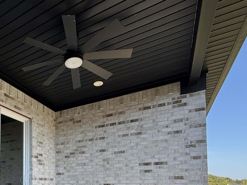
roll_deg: +0.5
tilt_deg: +3.2
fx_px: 193
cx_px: 45
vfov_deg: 45.2
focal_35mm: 27
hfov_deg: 59.6
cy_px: 175
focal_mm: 2.22
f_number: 2.2
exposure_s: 1/554
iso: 64
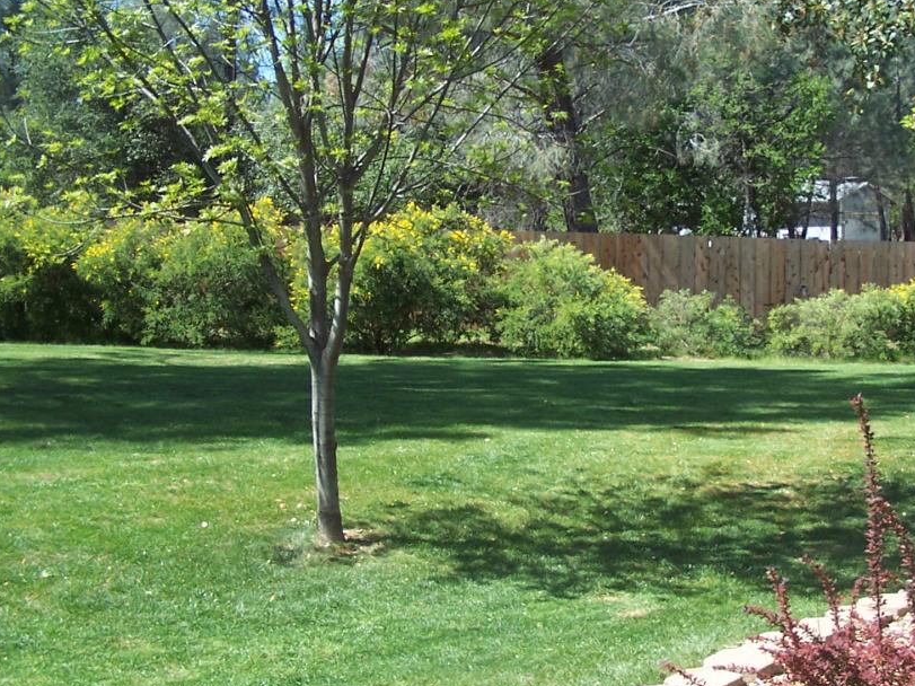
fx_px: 1586
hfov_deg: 31.7
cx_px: 665
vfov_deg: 24.4
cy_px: 275
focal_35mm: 60
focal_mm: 6.3
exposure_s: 1/500
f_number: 2.8
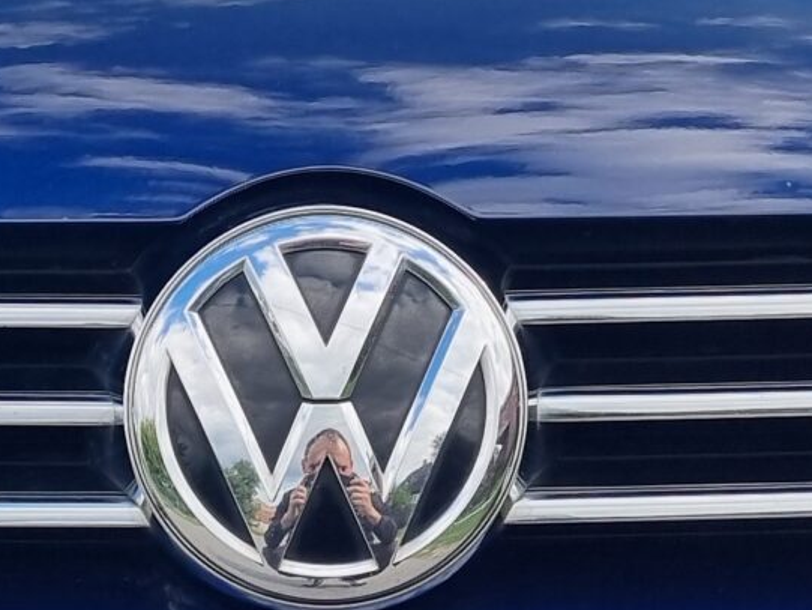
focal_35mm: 123
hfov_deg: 16.0
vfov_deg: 12.1
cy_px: 287
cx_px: 278
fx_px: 2886
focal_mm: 5.4
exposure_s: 1/1292
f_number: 1.8
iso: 50
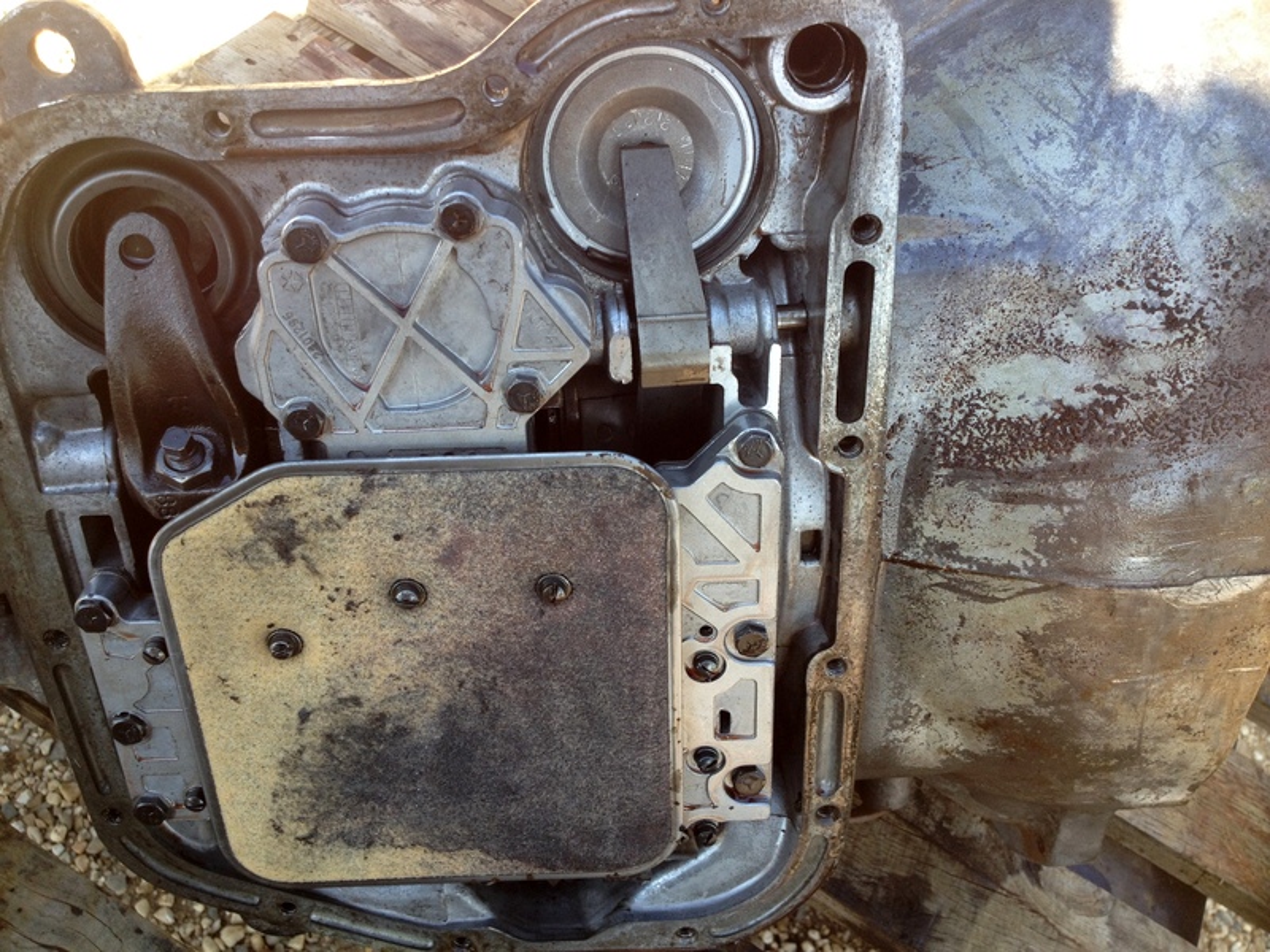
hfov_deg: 52.6
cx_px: 635
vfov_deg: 40.7
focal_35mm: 35
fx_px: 1284
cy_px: 476
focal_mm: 4.28
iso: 50
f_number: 2.4
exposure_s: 1/155
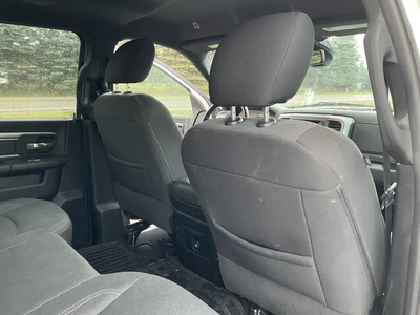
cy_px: 158
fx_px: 352
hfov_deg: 61.7
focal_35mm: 29
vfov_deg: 48.2
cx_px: 210
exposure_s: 1/60
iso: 200
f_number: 1.8
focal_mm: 3
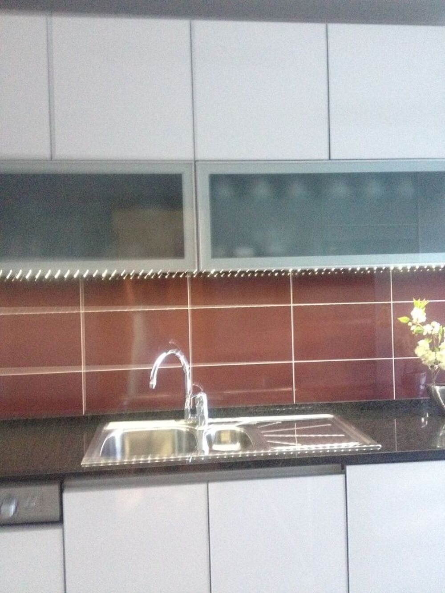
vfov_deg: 52.6
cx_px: 222
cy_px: 296
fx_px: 600
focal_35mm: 35
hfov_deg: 40.7
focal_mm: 4.28
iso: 500
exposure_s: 1/15
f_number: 2.4
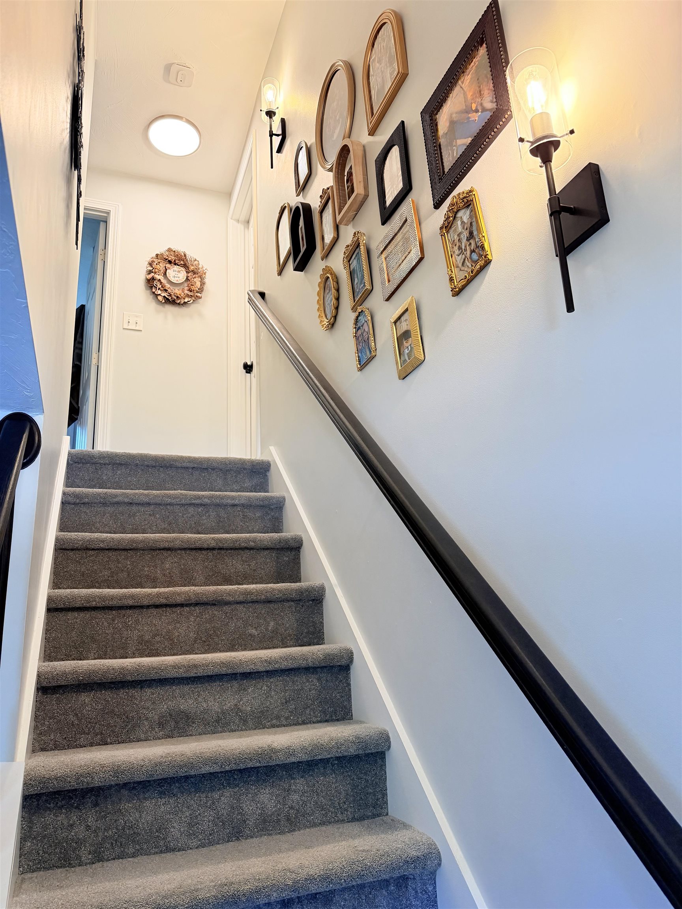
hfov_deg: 56.8
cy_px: 454
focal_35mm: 24
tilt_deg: +16.5
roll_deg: +3.0
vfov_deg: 71.6
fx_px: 630
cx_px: 341
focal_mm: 6.76
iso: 200
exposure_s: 1/120
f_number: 1.78
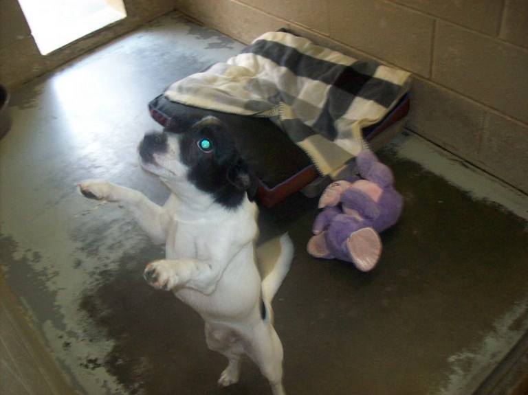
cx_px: 264
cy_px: 198
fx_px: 549
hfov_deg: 51.4
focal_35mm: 36
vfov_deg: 39.6
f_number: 2.7
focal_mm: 6
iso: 200
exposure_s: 1/64
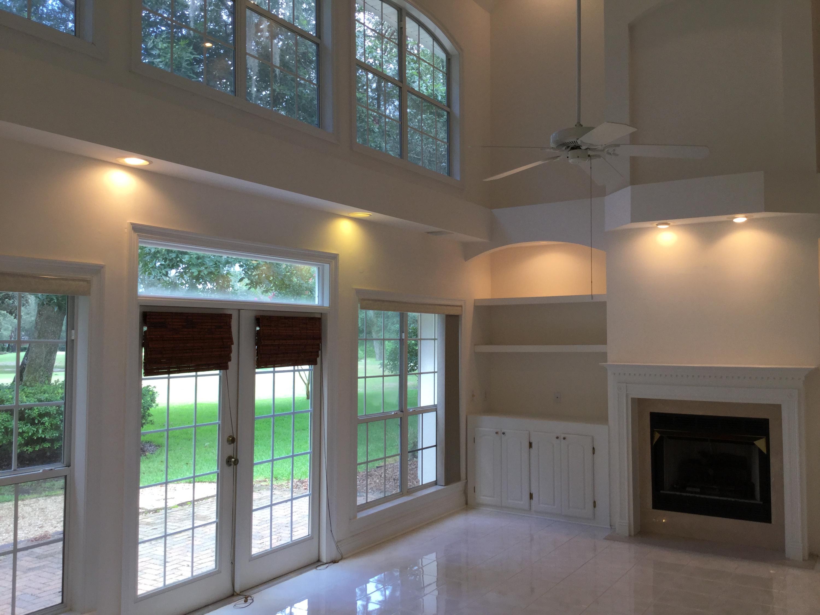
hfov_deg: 58.4
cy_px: 308
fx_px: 734
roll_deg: -0.4
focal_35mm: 31
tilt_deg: +2.1
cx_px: 410
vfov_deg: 45.4
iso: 32
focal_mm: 3.3
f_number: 2.4
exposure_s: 1/60
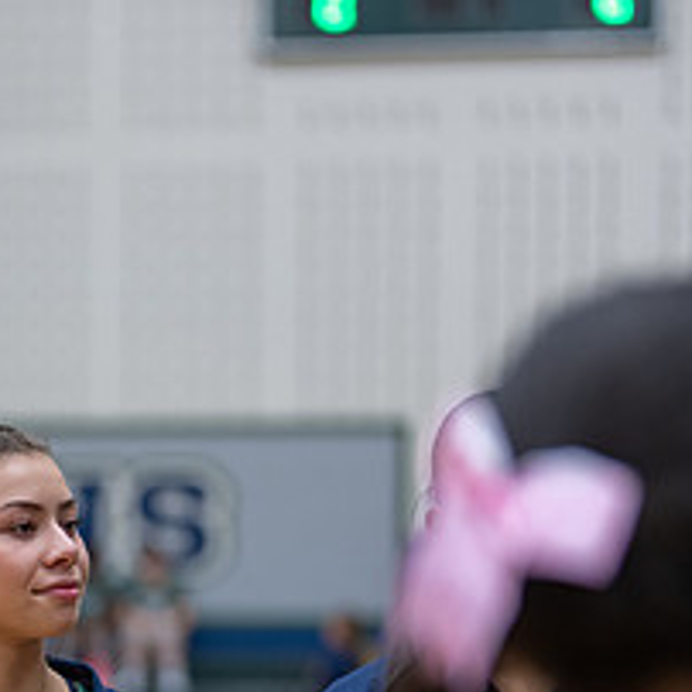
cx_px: -10
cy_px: 702
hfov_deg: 13.1
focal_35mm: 131
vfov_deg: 13.1
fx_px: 2963
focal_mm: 50
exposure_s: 1/320
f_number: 1.2
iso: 400
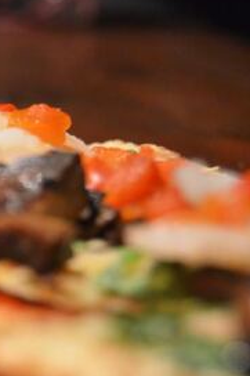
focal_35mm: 162
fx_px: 1690
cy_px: 229
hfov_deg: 8.3
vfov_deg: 12.7
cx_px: -146
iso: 3200
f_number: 4.5
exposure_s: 1/20
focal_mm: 46
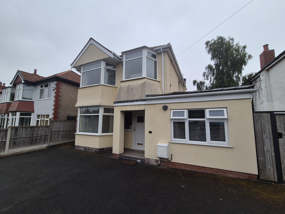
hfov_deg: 106.2
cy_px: 107
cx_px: 142
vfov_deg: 89.9
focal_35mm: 13
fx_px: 107
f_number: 2.2
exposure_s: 1/736
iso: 50
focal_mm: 2.2
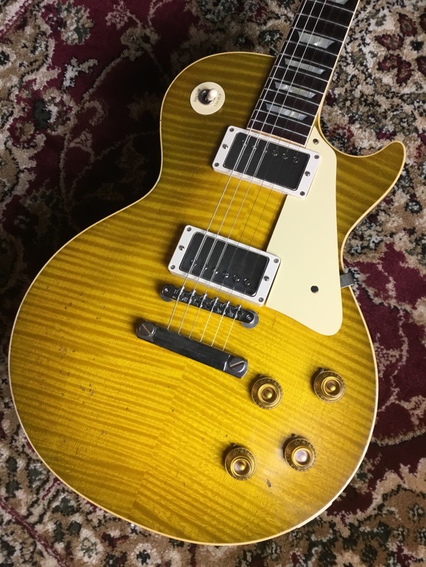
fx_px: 509
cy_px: 284
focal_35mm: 31
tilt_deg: -79.3
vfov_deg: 58.3
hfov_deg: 45.5
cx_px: 213
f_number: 2.4
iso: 64
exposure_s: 1/30
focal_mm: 3.3
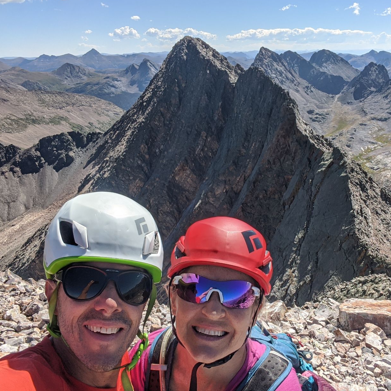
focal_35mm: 31
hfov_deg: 52.0
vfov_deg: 52.5
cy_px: 210
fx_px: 396
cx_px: 242
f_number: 2
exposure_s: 1/2212
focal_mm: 2.47
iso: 52
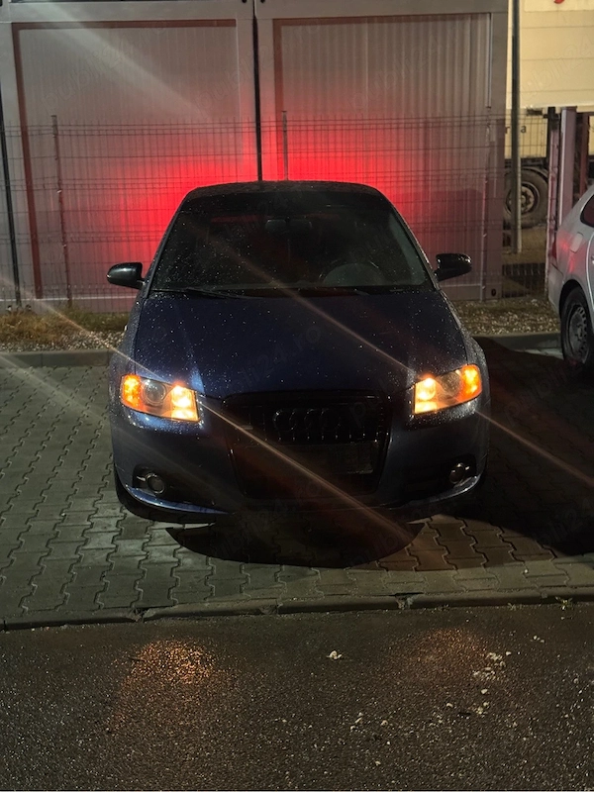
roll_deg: +0.8
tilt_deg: -12.7
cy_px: 396
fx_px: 1098
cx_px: 297
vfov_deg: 39.7
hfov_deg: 30.3
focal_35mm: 48
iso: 800
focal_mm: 6.76
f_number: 1.78
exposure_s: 1/20
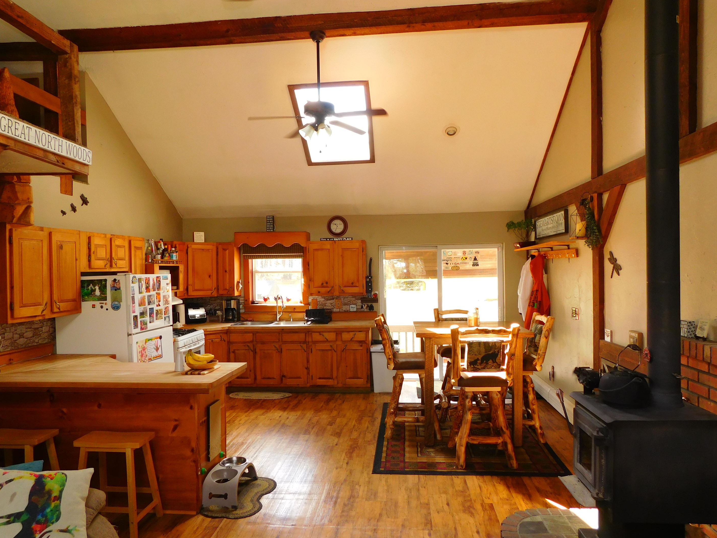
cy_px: 281
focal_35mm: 25
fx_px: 518
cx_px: 355
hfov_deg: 69.4
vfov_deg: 54.9
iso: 125
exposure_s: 1/50
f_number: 3
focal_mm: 4
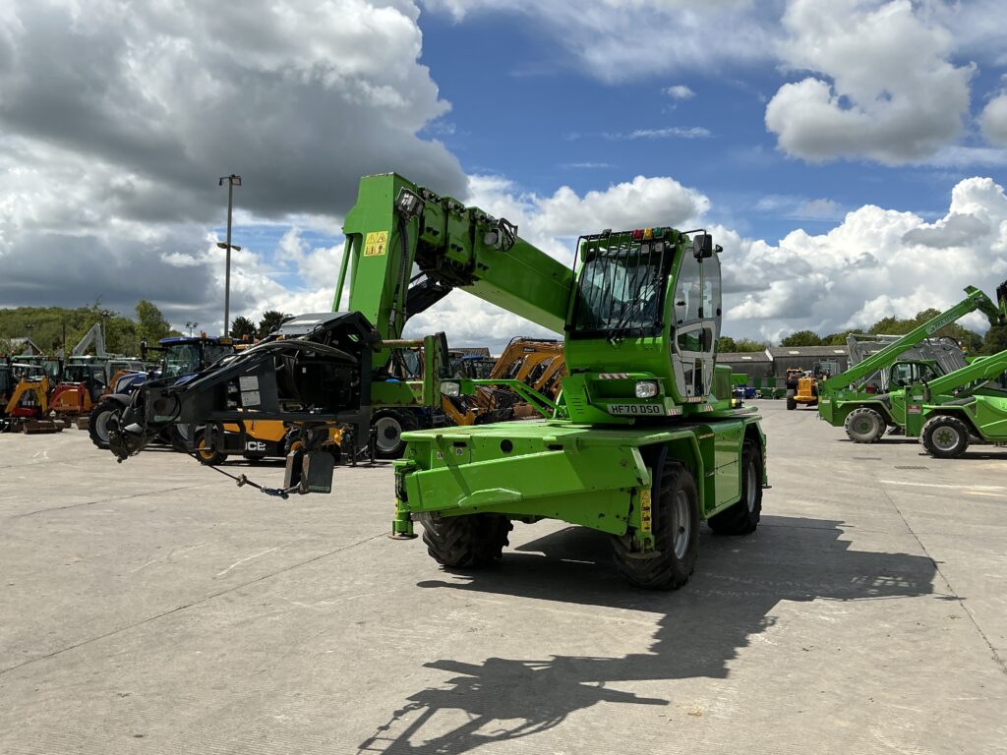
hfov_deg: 63.4
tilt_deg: +1.5
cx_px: 504
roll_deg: +0.3
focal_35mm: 28
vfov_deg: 49.7
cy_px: 378
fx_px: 815
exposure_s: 1/2959
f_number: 1.8
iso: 25
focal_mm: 3
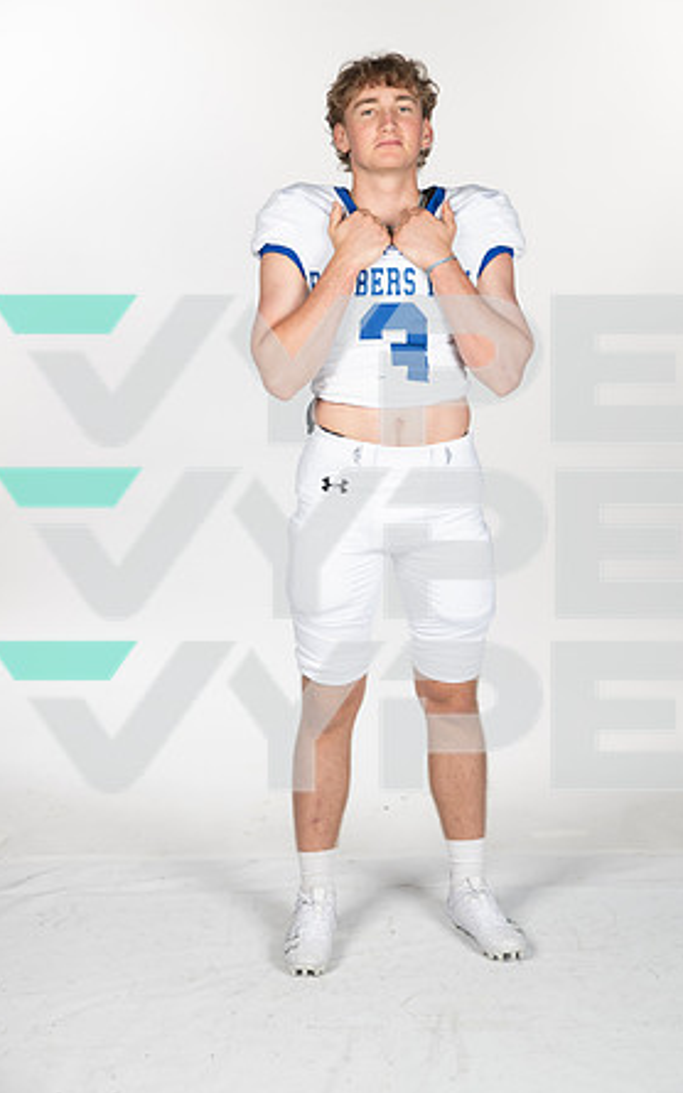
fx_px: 1996
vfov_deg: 30.6
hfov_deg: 19.4
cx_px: 356
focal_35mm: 67
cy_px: 545
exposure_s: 1/400
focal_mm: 65
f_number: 7.1
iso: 250
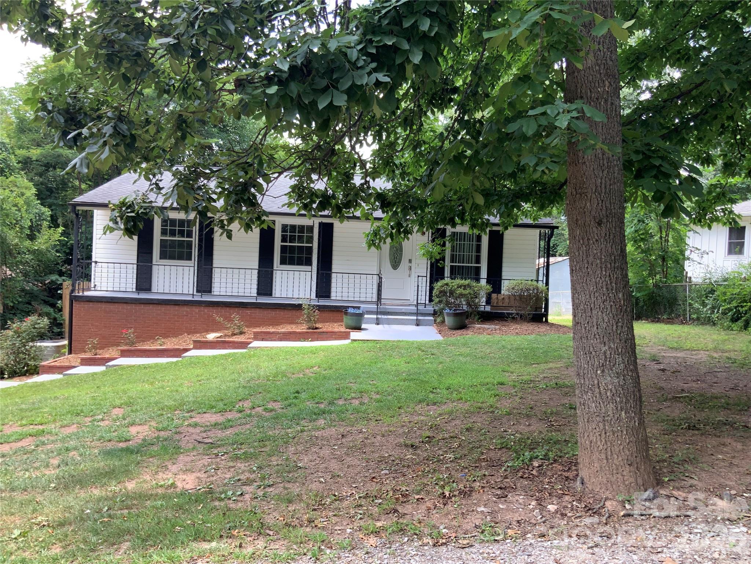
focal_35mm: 29
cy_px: 282
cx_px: 376
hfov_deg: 61.7
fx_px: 629
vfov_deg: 48.2
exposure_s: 1/120
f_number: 1.8
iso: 20
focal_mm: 3
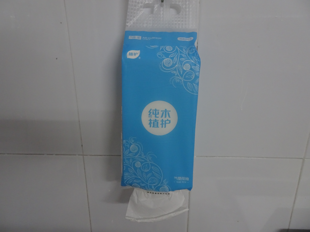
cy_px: 116
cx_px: 155
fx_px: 215
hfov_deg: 71.6
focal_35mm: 24
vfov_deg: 56.8
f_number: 3.5
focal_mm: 4.1
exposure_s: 1/30
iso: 400
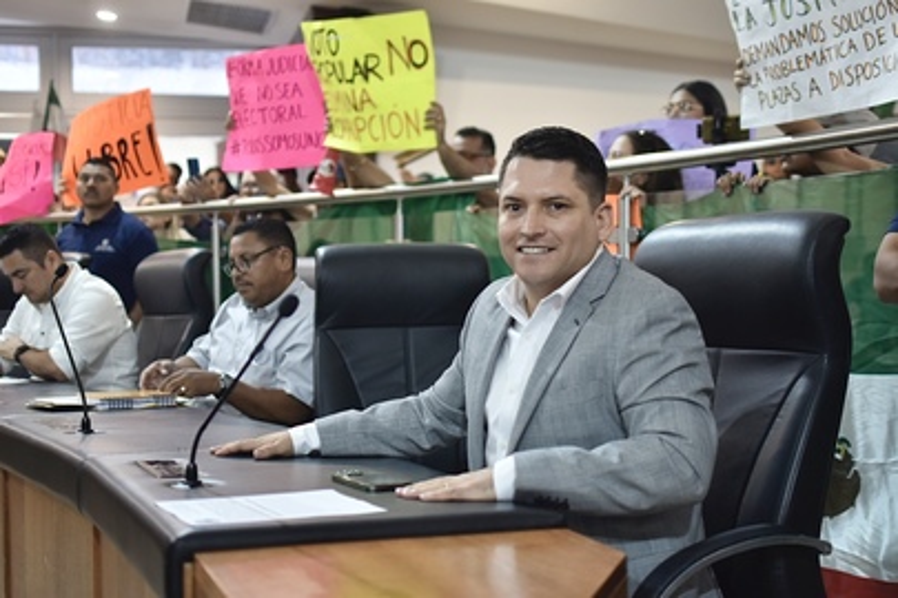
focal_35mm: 52
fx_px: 1309
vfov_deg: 25.8
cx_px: 449
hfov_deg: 37.9
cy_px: 299
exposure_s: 1/60
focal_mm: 35
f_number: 1.8
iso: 250
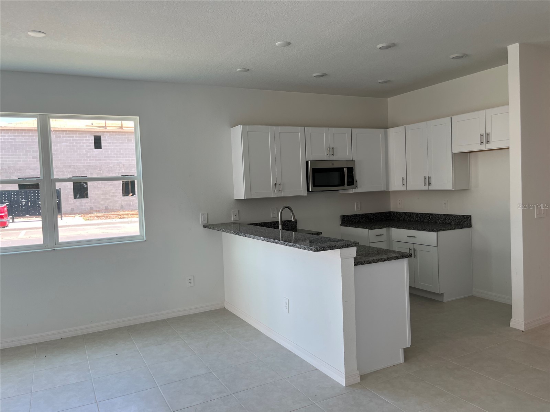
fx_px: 413
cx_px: 275
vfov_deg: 53.1
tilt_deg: -1.1
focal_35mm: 26
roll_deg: +2.7
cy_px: 206
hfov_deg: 67.3
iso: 50
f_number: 1.6
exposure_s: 1/188
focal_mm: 5.1
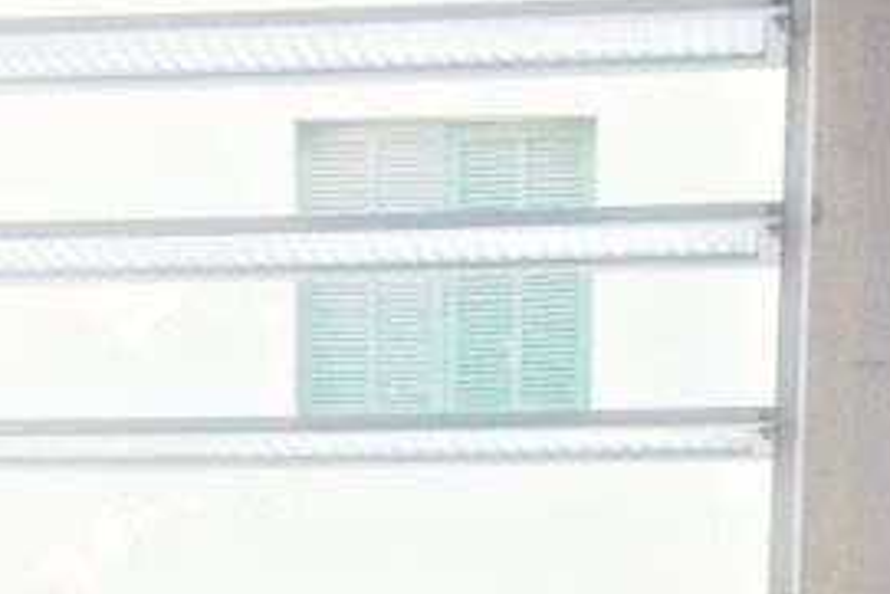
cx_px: 286
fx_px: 3191
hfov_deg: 15.8
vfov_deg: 9.9
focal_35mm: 129
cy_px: 1175
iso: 50
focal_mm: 4.28
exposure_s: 1/354
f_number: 2.4
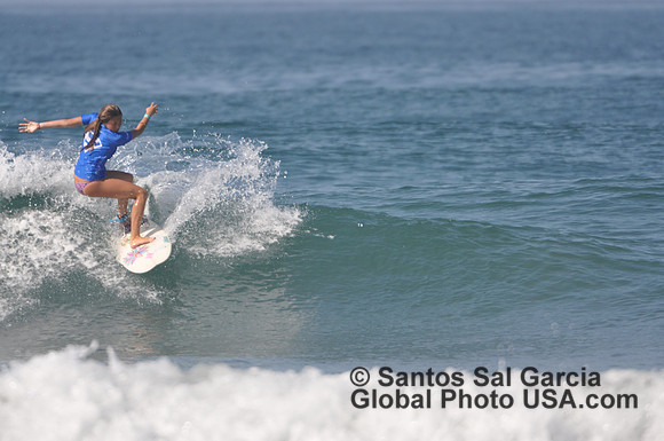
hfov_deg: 2.5
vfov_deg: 1.7
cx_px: 332
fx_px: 15195
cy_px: 220
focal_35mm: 825
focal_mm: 550
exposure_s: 1/1600
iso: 400
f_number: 5.6
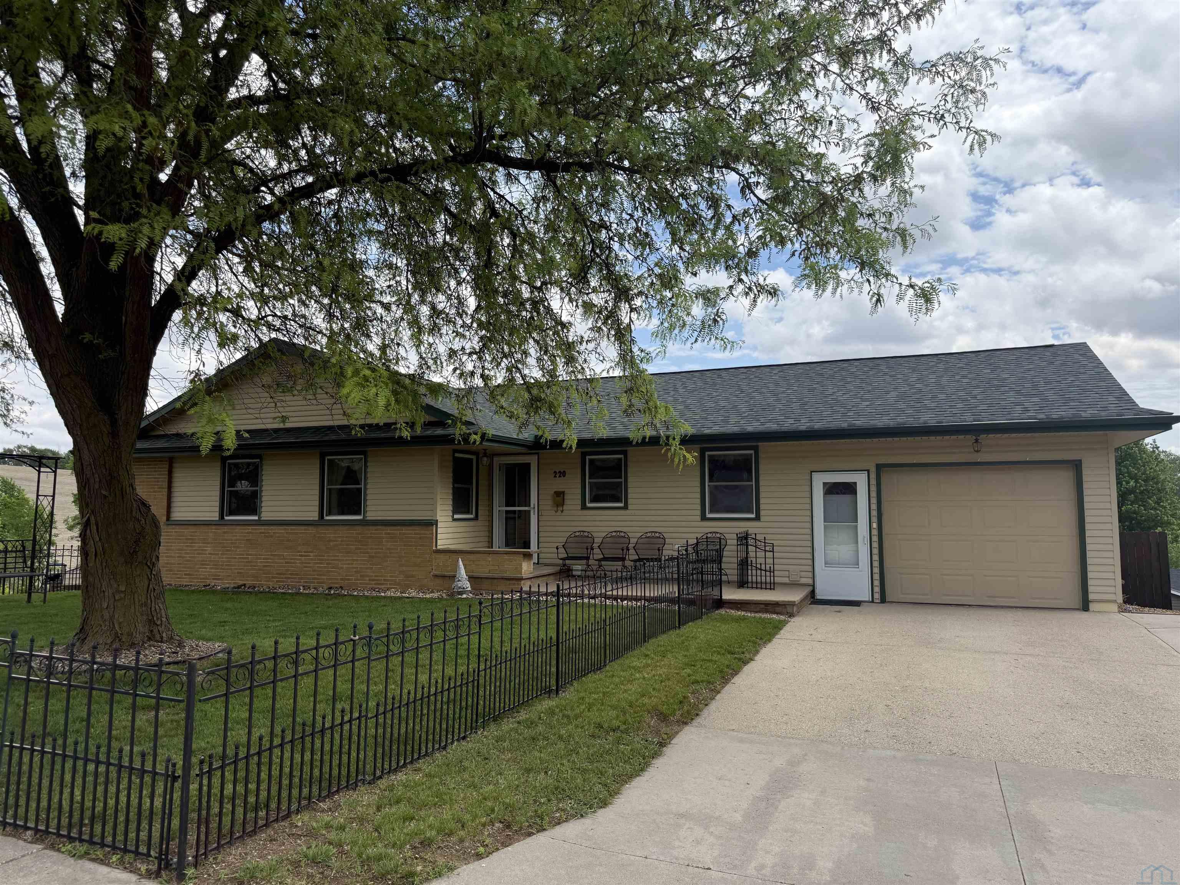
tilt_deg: +4.8
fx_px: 818
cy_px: 442
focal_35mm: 24
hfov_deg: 71.6
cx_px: 590
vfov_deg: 56.8
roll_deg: +0.6
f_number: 1.78
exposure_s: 1/4167
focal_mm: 6.76
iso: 125
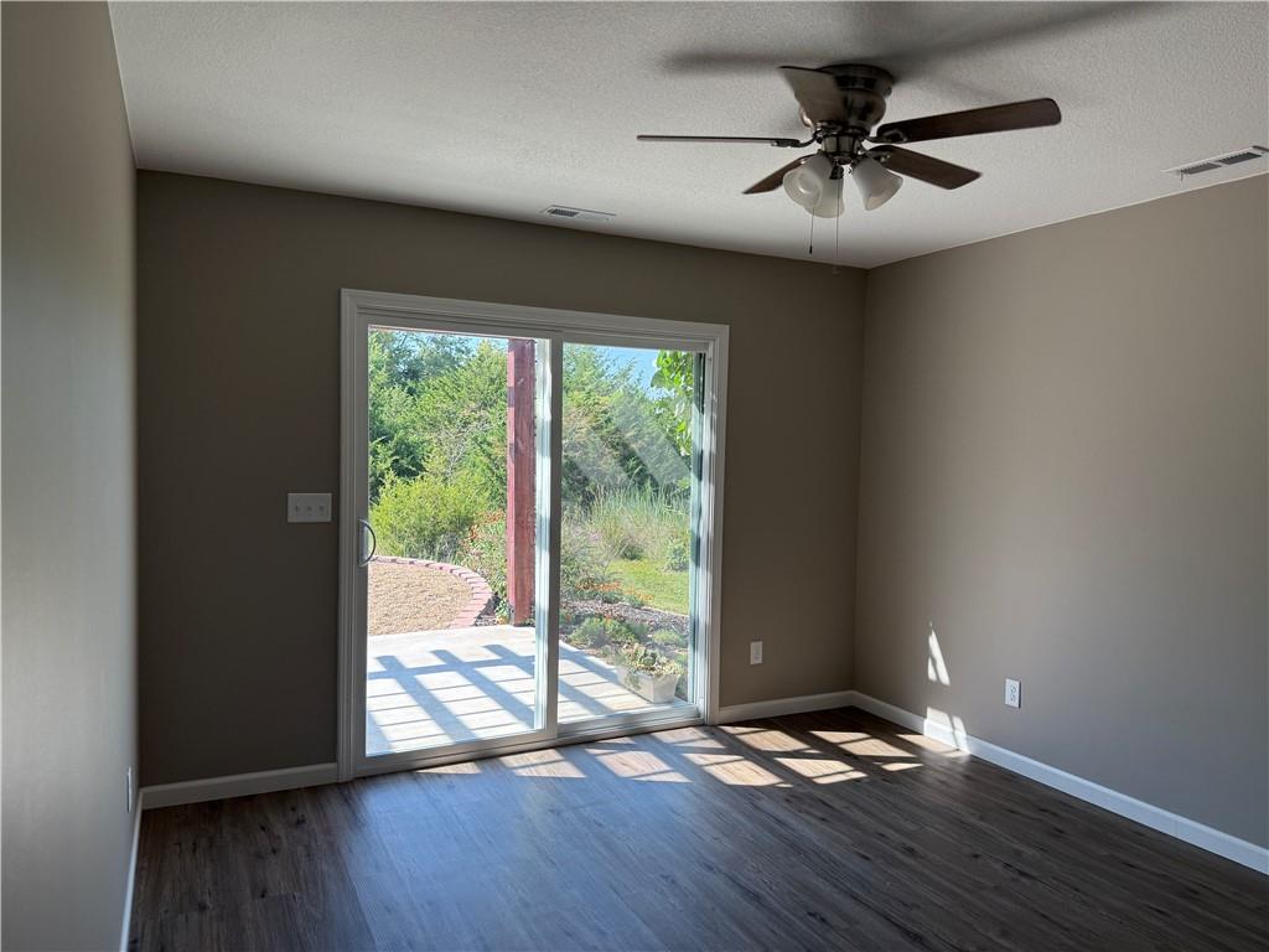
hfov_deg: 71.6
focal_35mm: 24
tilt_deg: -2.7
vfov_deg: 56.8
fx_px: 880
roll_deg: -1.1
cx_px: 634
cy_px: 476
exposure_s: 1/528
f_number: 1.78
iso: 100
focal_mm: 6.76
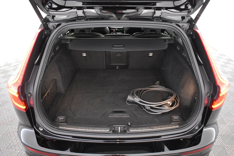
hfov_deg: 67.4
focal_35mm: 27
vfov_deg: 47.9
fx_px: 175
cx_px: 117
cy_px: 78
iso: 3200
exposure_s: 1/10
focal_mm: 18
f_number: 3.5
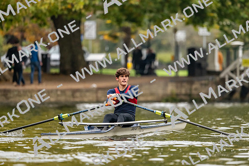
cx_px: 129
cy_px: 83
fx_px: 3051
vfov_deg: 3.1
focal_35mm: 441
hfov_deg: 4.7
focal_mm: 400
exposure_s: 1/2000
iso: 3200
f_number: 4.5
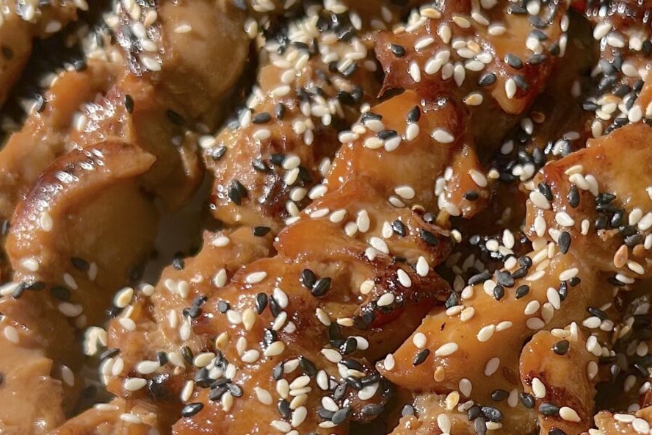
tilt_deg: -63.1
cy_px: 411
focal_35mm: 78
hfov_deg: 25.7
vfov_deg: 17.2
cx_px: 478
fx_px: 1413
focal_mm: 5.7
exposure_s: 1/4630
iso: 50
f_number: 1.5
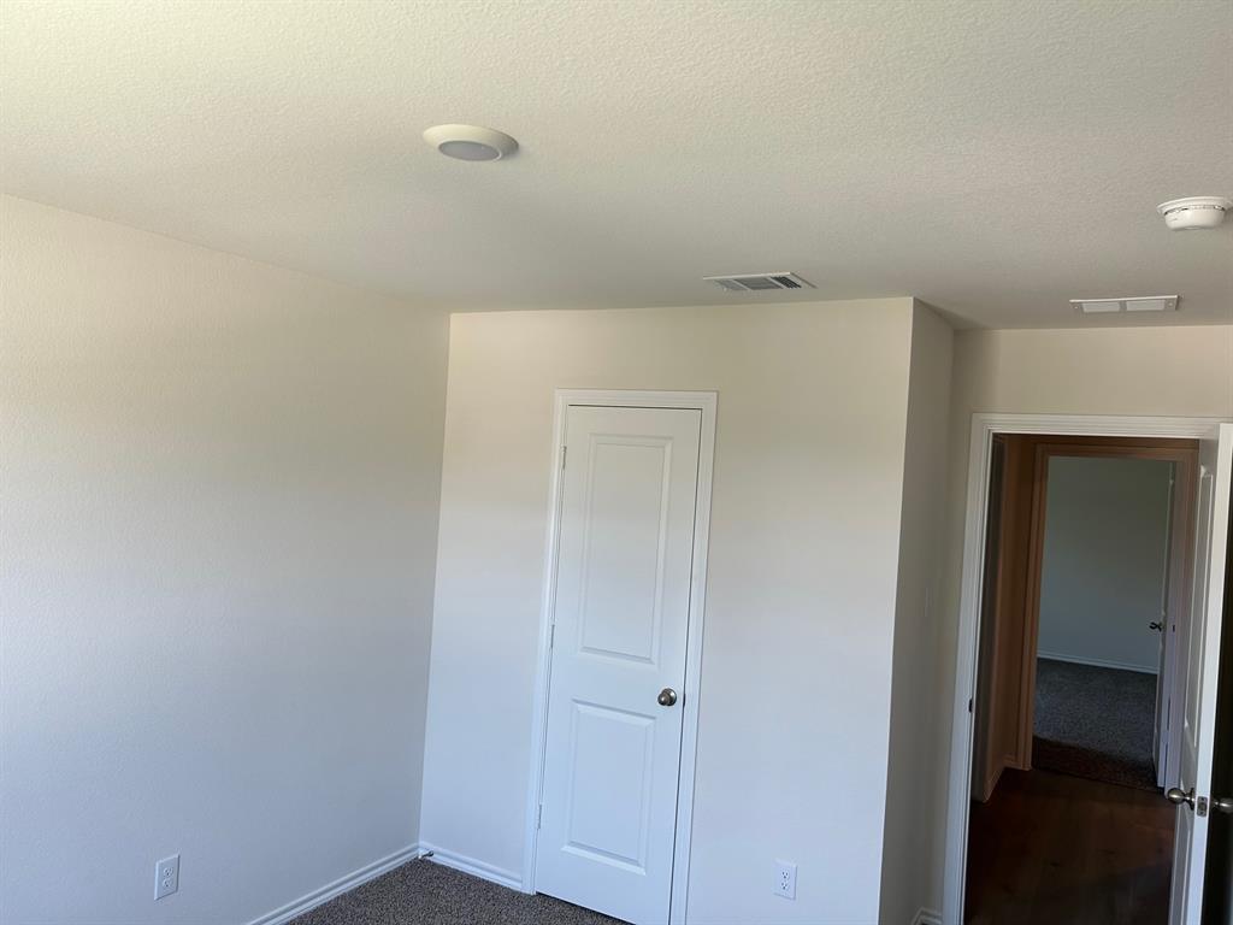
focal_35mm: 26
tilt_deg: +1.0
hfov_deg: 67.3
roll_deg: -2.6
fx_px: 926
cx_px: 616
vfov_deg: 53.1
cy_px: 462
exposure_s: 1/120
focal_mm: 5.7
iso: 64
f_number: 1.5
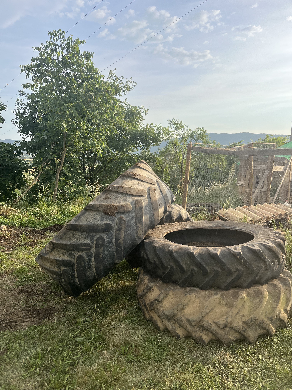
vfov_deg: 67.3
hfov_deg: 53.1
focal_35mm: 26
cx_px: 146
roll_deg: +0.2
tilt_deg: -8.8
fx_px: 292
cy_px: 195
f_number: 1.6
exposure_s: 1/1695
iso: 50
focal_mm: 5.1
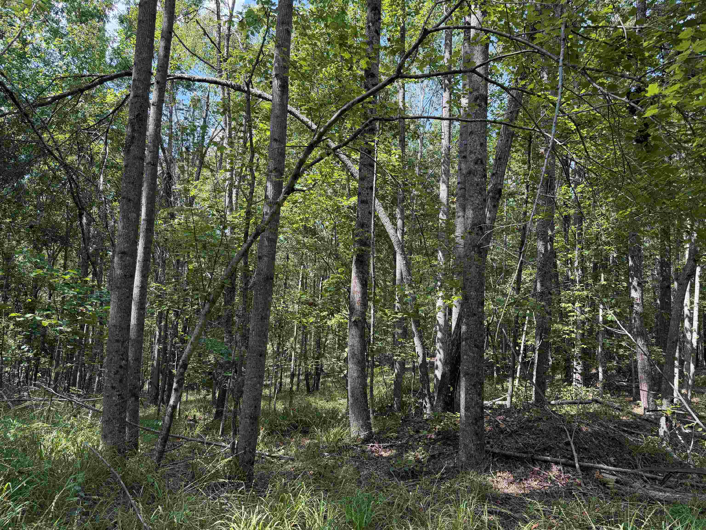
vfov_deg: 56.8
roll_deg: -1.8
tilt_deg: +7.3
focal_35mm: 24
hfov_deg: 71.6
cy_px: 265
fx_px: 489
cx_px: 353
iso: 100
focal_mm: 6.76
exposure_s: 1/632
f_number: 1.78
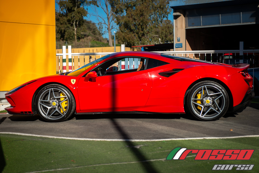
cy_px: 86
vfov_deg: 21.9
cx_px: 130
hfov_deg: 32.4
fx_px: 446
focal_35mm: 62
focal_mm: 62
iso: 100
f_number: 2.8
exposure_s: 1/2500
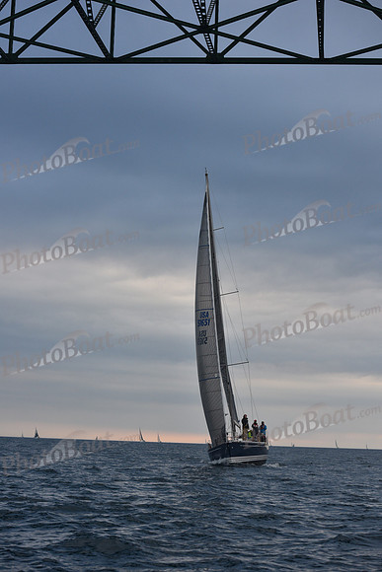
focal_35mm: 70
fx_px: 1113
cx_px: 191
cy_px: 286
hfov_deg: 19.5
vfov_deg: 28.8
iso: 400
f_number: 5.6
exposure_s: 1/640
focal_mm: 70
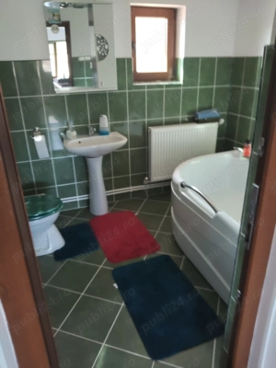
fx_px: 266
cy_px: 184
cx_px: 138
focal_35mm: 25
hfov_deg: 54.9
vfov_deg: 69.4
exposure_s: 1/20
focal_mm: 4.15
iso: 310
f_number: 1.8
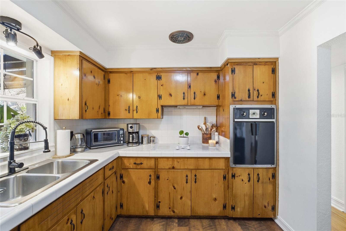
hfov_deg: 100.4
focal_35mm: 15
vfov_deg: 77.3
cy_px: 116
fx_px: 144
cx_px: 173
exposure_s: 1/13
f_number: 9
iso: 400
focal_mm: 10
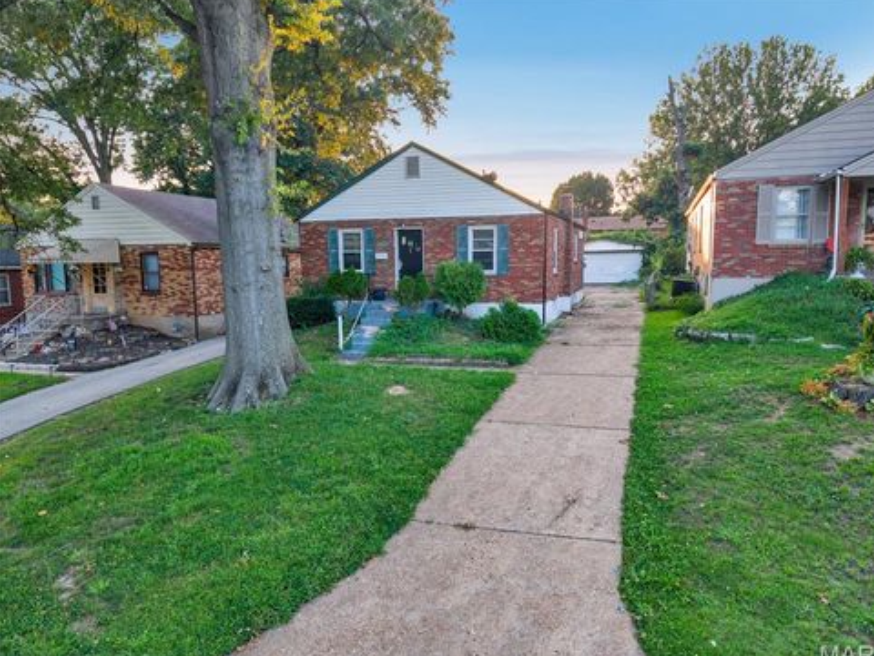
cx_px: 453
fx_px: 631
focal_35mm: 25
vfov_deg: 54.9
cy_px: 333
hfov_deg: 69.4
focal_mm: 8.67
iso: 400
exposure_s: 1/15
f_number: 1.8
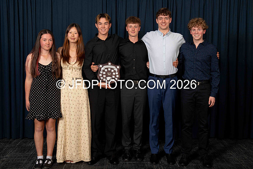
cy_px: 82
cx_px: 133
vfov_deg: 24.9
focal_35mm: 54
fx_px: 382
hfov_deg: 36.7
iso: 125
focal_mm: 48
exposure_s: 1/250
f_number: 5.6
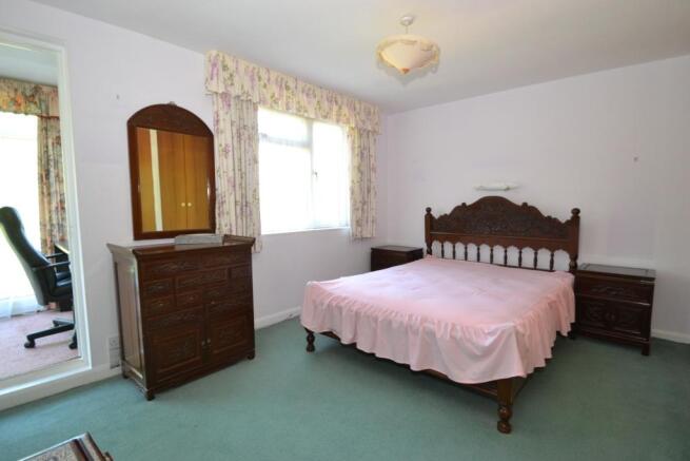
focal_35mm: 17
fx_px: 331
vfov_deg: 69.7
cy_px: 230
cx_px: 345
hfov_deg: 92.4
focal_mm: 11.5
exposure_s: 1/60
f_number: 3.5
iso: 640
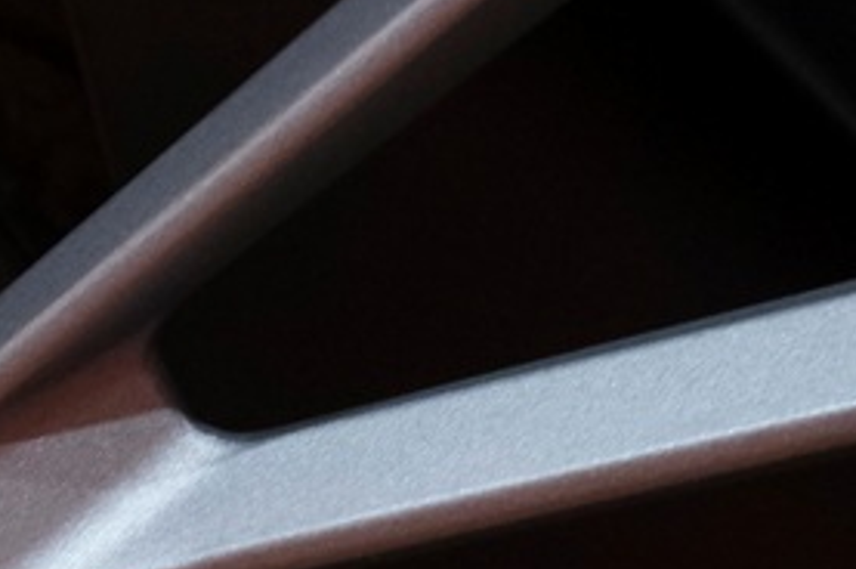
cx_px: -998
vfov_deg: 5.1
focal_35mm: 266
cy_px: 969
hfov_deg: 7.4
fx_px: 6317
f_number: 4
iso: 2000
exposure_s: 1/80
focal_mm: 30.8
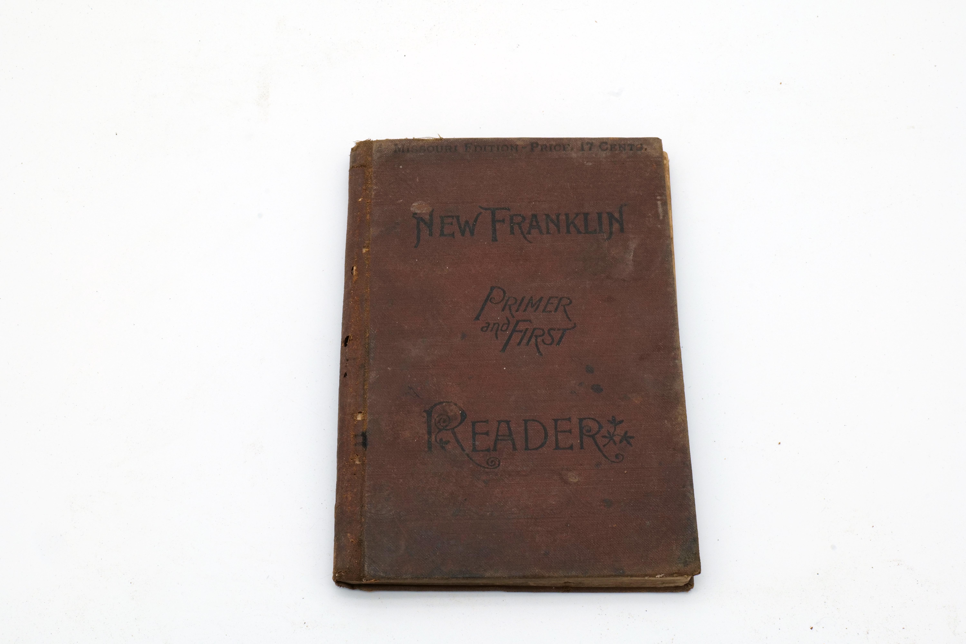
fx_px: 1610
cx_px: 483
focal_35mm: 60
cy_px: 322
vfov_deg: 22.6
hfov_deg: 33.4
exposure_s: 1/80
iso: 2000
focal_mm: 60
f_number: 22
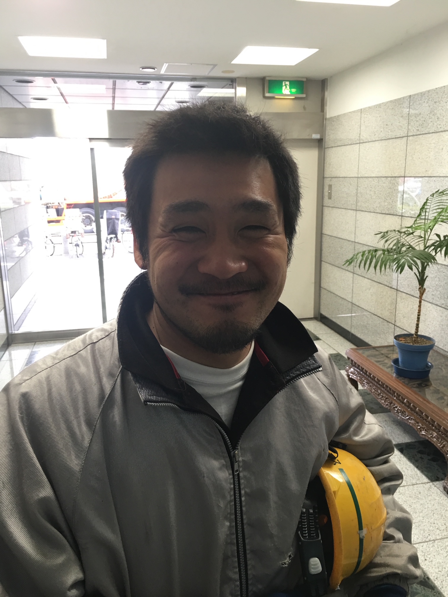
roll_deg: -0.3
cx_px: 224
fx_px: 500
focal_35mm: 29
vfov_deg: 61.7
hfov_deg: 48.2
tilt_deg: -13.6
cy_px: 298
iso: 32
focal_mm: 4.15
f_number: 2.2
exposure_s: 1/15
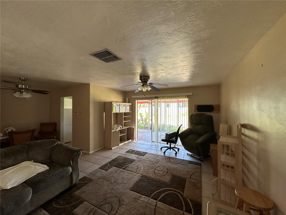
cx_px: 143
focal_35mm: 14
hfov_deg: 102.1
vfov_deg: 85.7
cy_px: 108
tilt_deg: +0.6
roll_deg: +0.5
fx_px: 116
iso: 125
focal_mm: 2.22
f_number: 2.2
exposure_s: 1/99
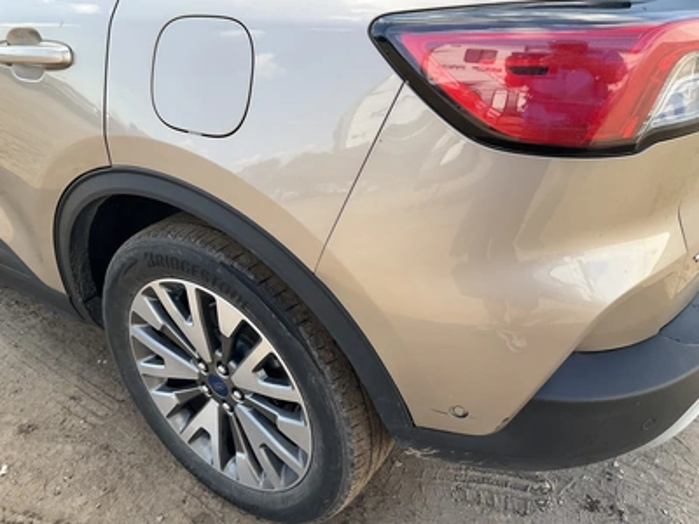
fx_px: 586
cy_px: 262
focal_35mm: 29
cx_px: 350
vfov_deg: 48.2
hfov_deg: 61.7
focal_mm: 3
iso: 25
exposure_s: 1/342
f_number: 1.8
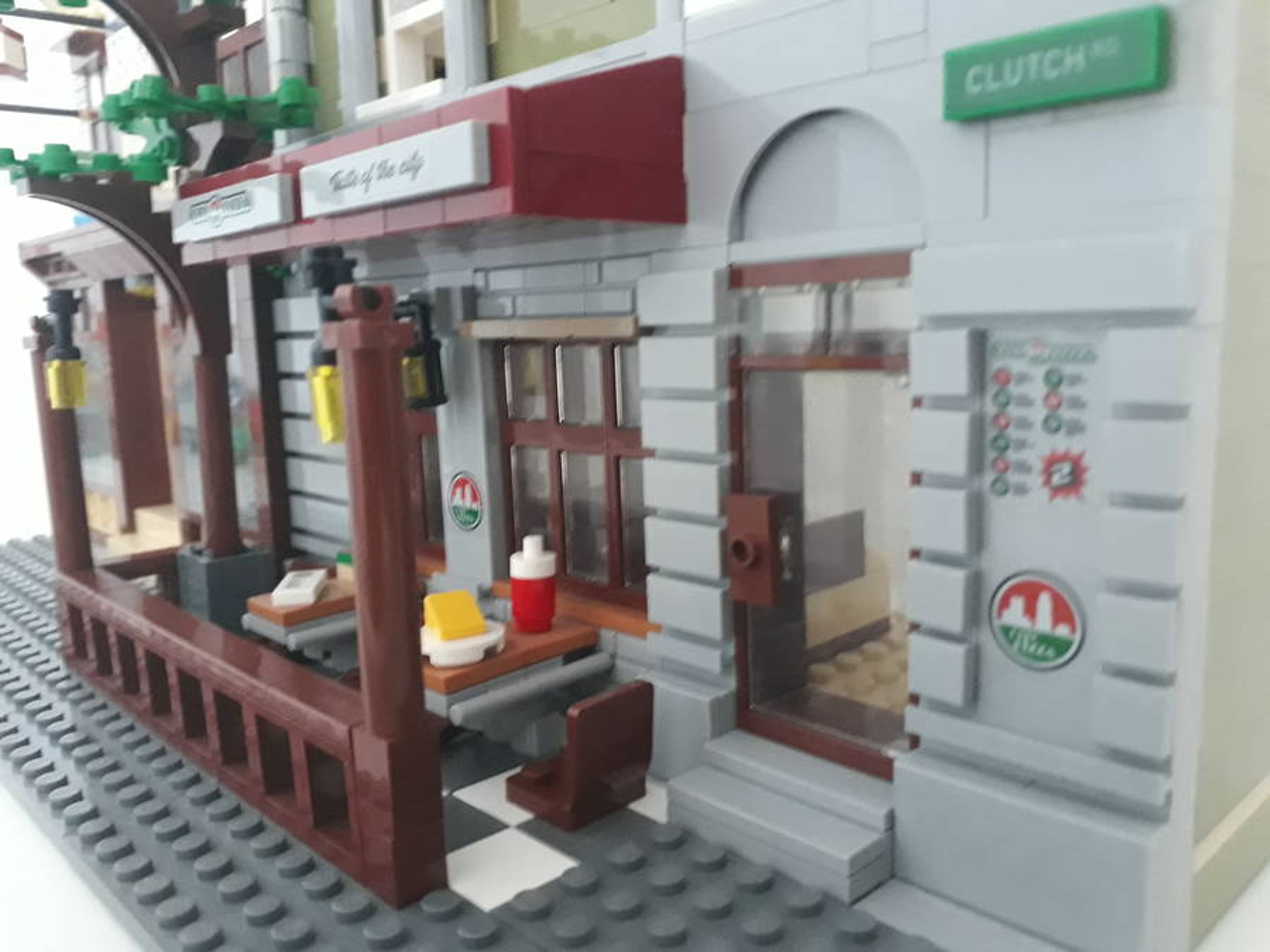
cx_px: 635
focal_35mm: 27
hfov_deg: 65.3
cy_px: 476
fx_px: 991
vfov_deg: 51.4
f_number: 1.9
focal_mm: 3.6
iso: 500
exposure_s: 1/17
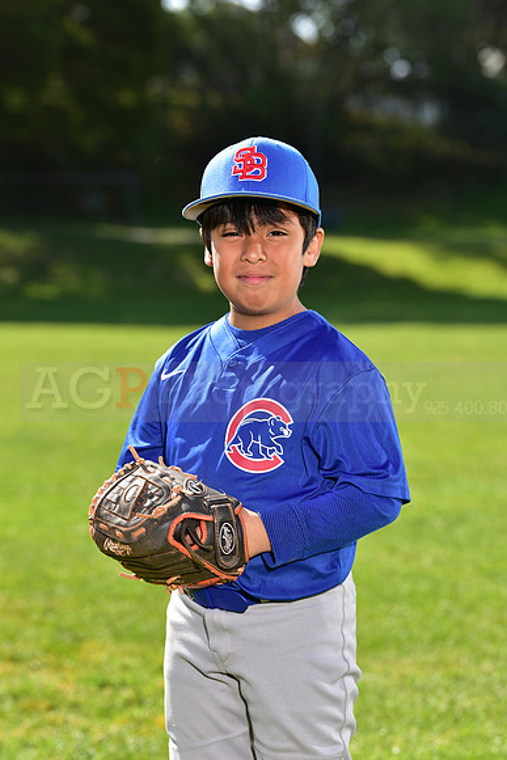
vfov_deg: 17.1
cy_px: 380
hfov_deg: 11.4
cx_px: 254
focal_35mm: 120
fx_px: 2533
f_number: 5
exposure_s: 1/250
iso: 80
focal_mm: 120
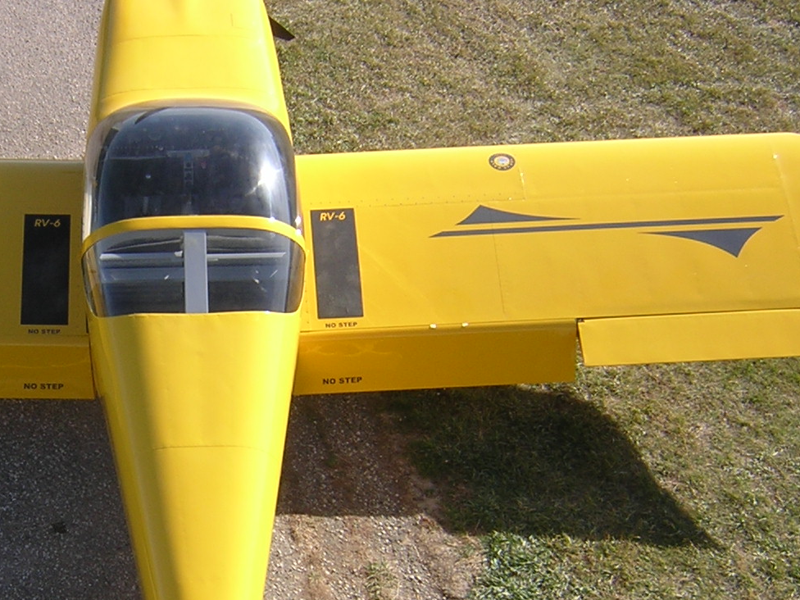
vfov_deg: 24.6
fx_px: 1364
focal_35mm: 59
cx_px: 154
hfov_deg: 31.8
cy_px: 420
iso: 100
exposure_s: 1/199
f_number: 5.2
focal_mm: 4.7
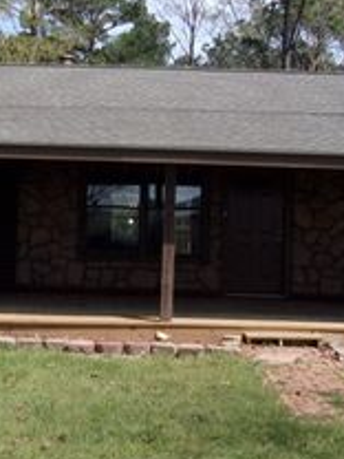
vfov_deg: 29.6
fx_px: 861
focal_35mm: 65
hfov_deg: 22.6
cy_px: 145
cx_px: 143
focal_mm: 4.9
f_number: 10.4
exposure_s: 1/200
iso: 200
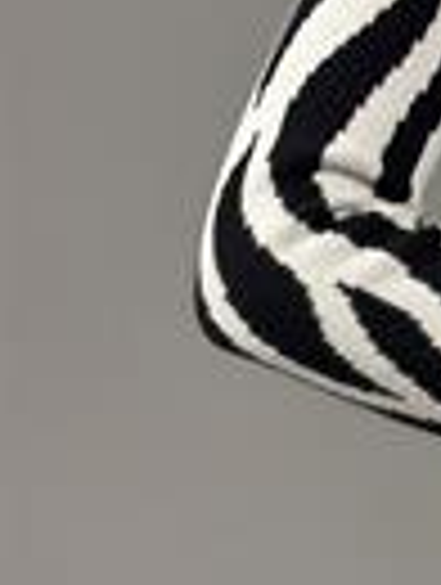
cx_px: 693
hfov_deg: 9.5
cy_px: 335
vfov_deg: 13.0
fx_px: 2574
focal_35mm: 152
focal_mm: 6.86
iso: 80
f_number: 1.78
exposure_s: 1/100
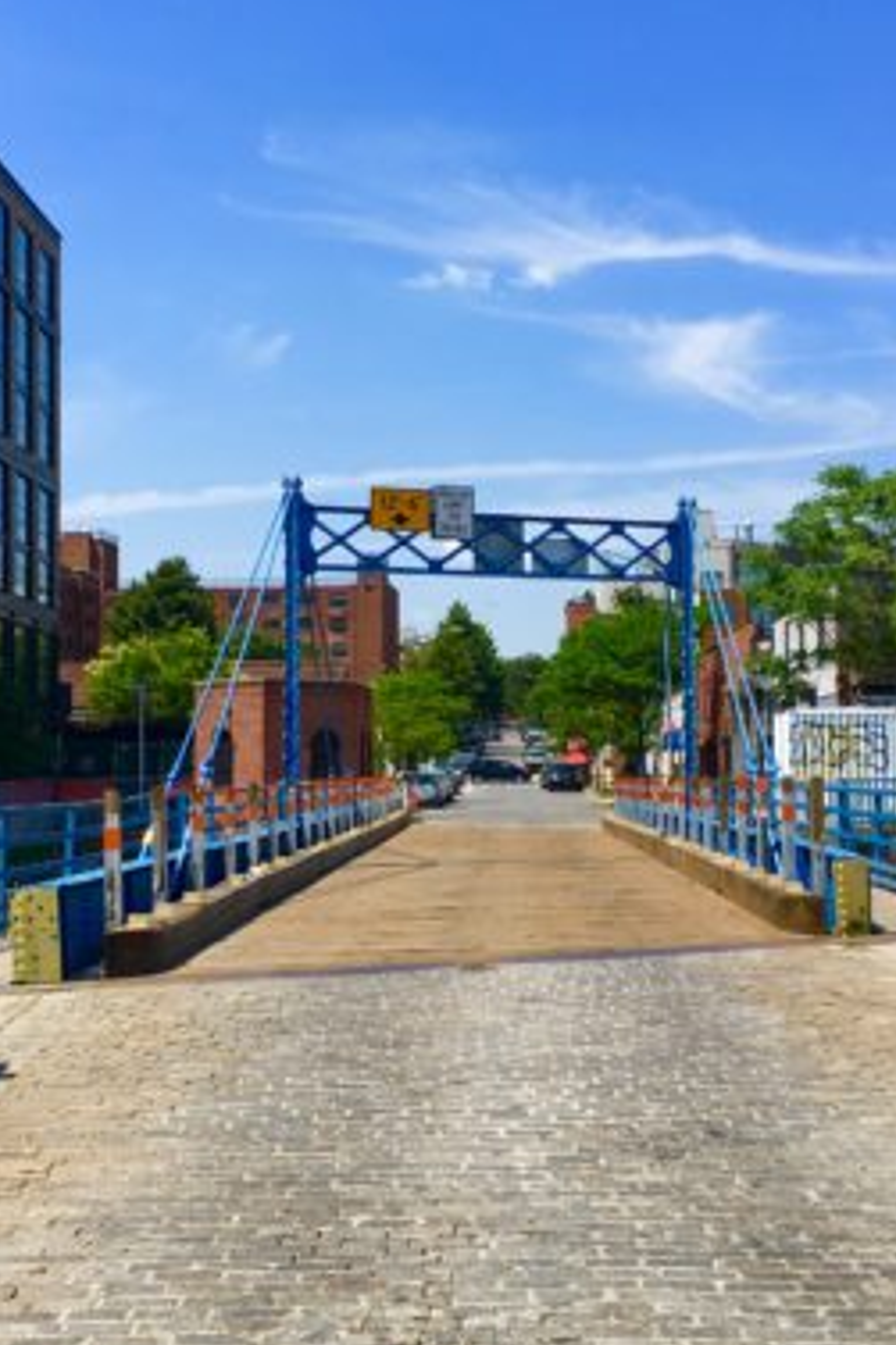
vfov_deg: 41.1
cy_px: 710
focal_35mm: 48
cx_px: 485
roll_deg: -0.9
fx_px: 1794
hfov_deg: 28.0
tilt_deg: +2.5
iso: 25
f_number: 2.2
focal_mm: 4.15
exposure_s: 1/1451
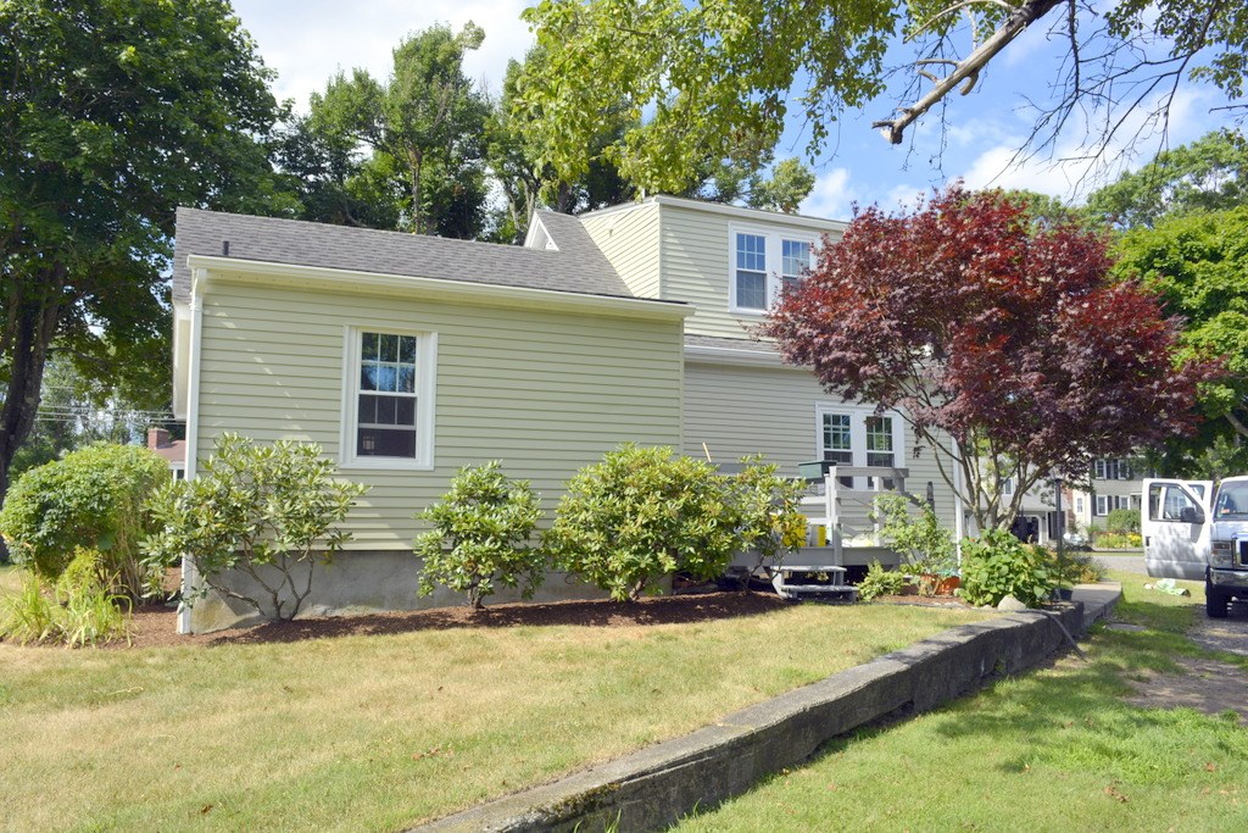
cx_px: 624
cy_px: 416
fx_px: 1040
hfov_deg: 61.9
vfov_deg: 43.6
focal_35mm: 30
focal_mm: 20
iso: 100
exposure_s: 1/160
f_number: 8
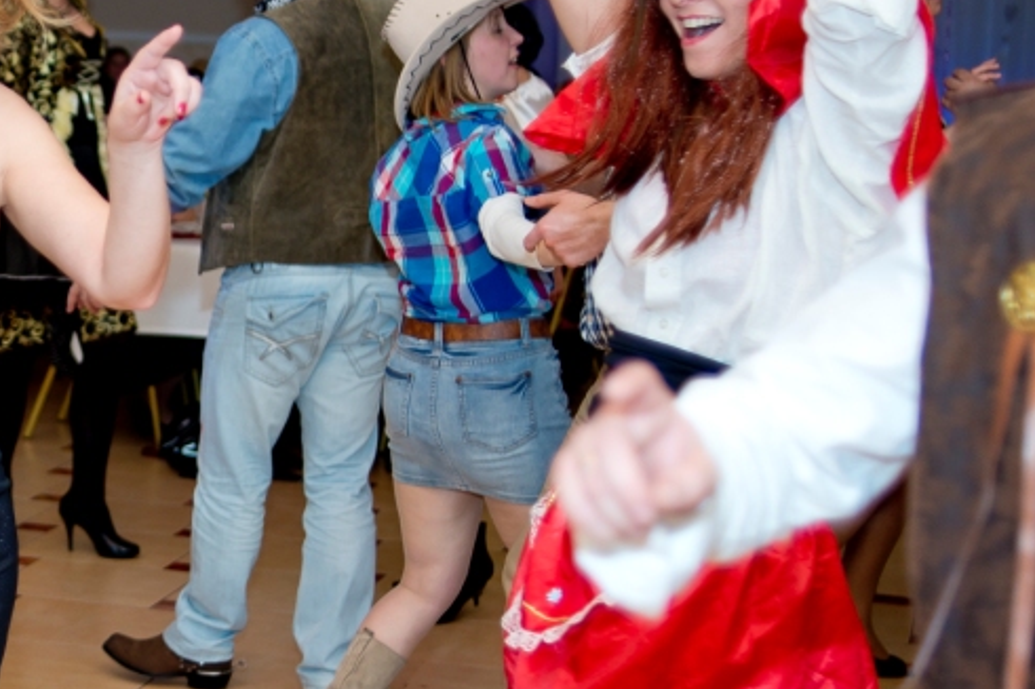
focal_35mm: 73
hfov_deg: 27.1
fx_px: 2098
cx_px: 192
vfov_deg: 18.7
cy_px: 309
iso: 200
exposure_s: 1/320
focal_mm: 35
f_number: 2
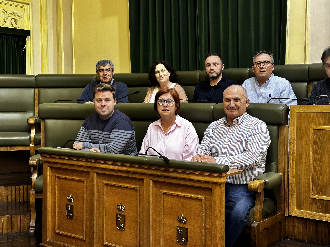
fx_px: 458
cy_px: 124
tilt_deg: -3.1
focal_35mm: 48
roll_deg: -0.2
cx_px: 165
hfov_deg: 39.7
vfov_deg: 30.3
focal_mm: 6.86
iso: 80
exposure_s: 1/50
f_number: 1.78
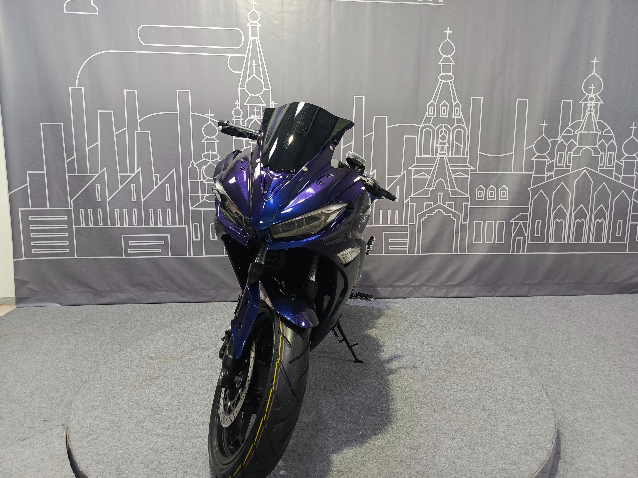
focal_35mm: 23
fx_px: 424
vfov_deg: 58.9
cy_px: 239
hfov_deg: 73.9
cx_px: 319
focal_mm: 5.25
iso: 1129
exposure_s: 1/50
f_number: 1.75
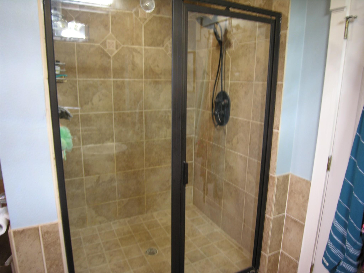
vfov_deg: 56.8
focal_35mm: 24
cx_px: 182
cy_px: 136
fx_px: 252
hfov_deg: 71.6
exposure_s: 1/4
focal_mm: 6.1
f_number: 2.6
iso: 54
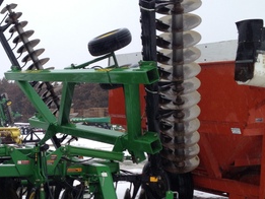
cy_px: 142
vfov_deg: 20.1
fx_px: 559
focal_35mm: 73
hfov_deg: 26.2
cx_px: 54
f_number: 2.4
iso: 50
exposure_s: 1/250
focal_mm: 4.28
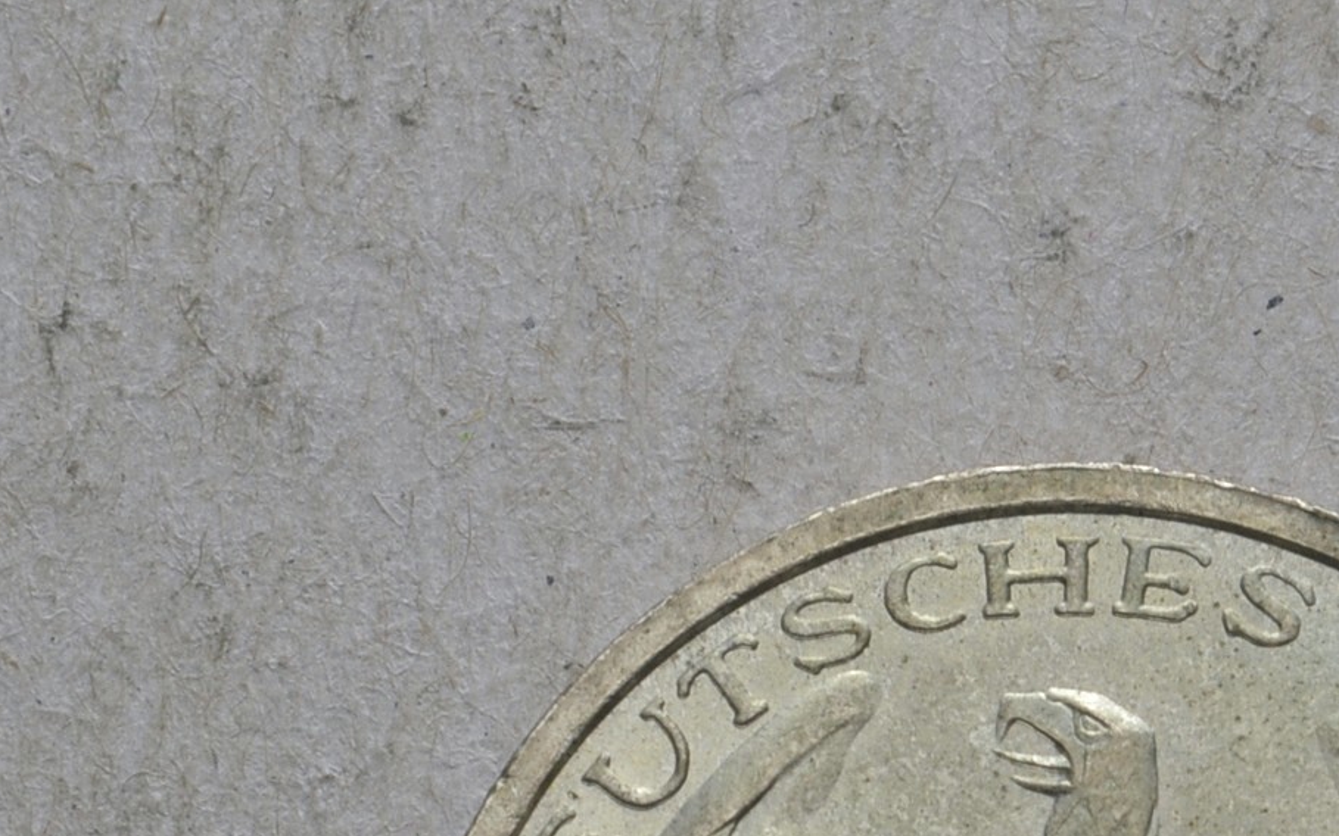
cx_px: 1622
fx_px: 8297
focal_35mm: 227
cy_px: 1080
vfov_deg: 5.7
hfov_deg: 9.1
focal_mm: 55
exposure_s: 1/250
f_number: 14
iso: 400
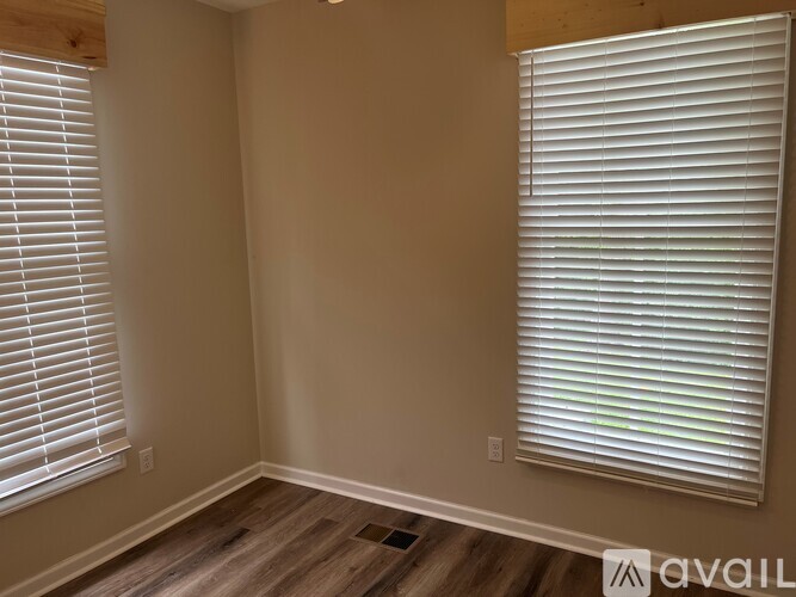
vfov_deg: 53.0
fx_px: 598
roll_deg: +0.9
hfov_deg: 67.3
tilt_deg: -10.3
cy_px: 298
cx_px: 398
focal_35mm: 26
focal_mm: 5.1
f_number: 1.6
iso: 100
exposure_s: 1/120
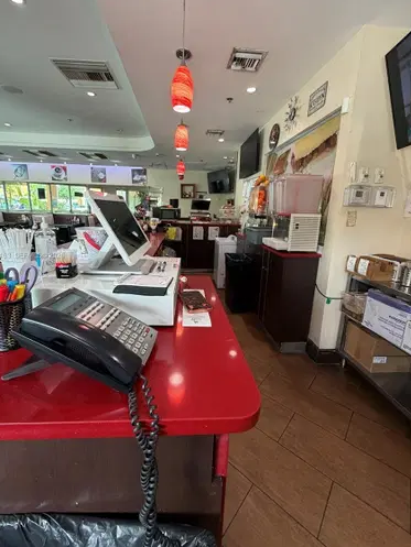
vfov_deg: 98.0
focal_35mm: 15
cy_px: 256
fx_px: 237
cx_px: 194
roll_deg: -1.3
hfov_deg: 81.7
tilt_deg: -12.0
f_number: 2.2
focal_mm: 2.22
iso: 250
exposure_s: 1/60
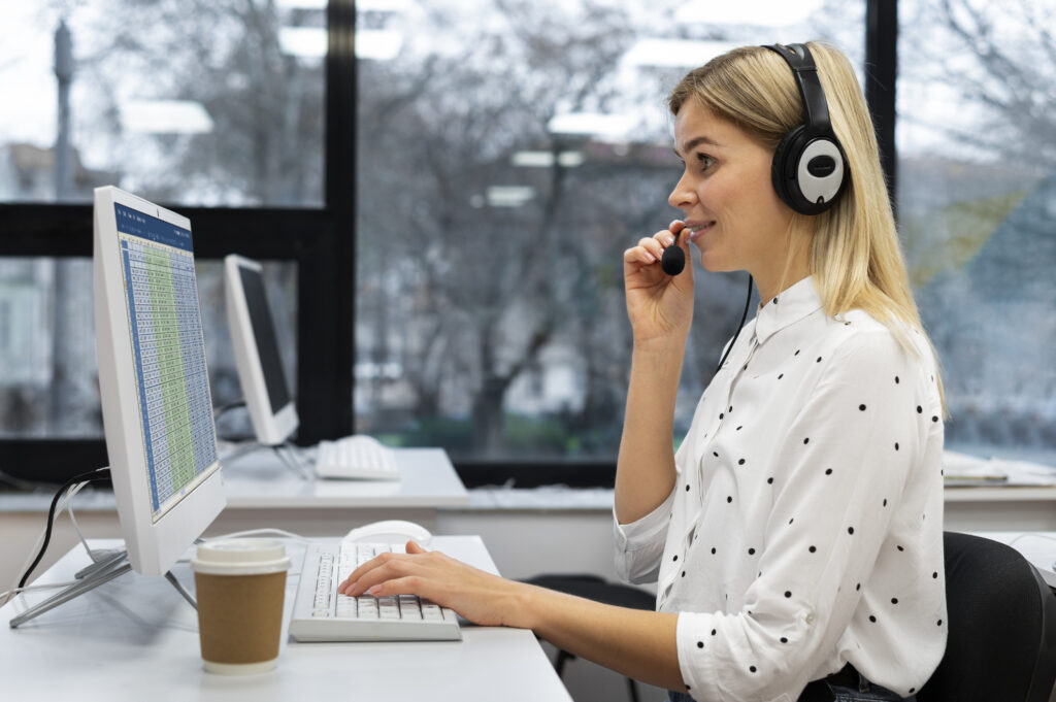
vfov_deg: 26.9
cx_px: 528
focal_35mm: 50
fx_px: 1465
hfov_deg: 39.6
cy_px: 351
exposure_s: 1/250
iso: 800
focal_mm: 50
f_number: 3.2
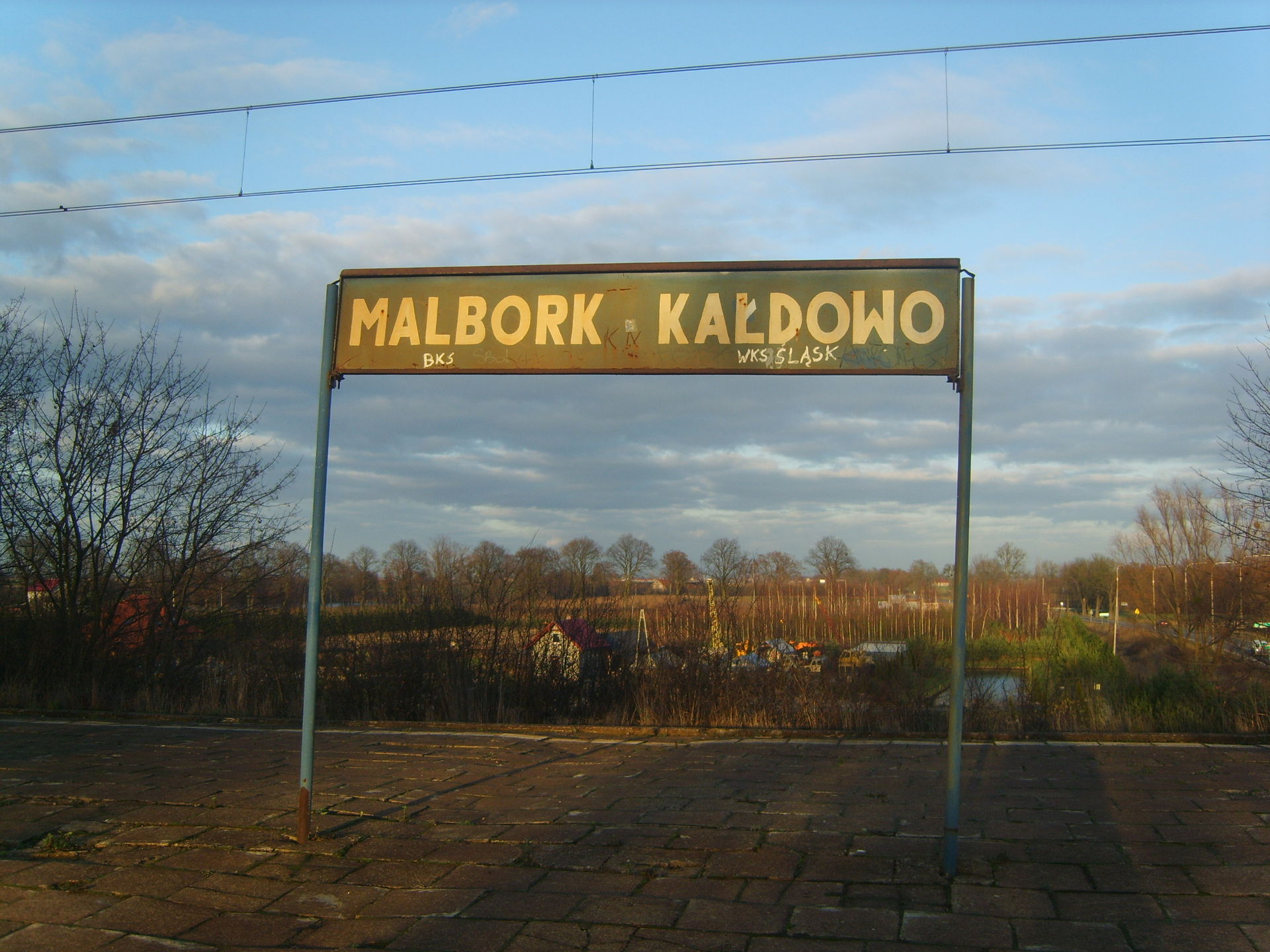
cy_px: 476
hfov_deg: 52.6
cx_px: 635
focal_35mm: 35
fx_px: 1284
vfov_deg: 40.7
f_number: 2.8
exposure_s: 1/500
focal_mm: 7.4
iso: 50
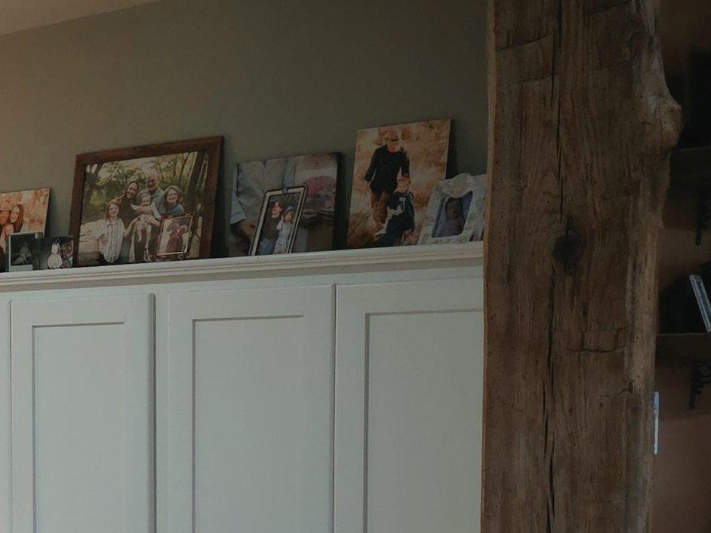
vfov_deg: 19.2
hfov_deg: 22.2
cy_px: 519
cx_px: -303
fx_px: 1541
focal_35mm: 75
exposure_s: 1/60.2
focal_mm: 5.4
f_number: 1.8
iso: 125
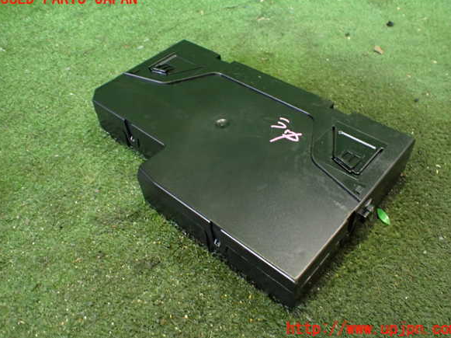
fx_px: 404
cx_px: 229
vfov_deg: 45.4
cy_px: 164
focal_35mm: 31
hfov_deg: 58.4
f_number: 2.3
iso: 800
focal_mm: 5.4
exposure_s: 1/30
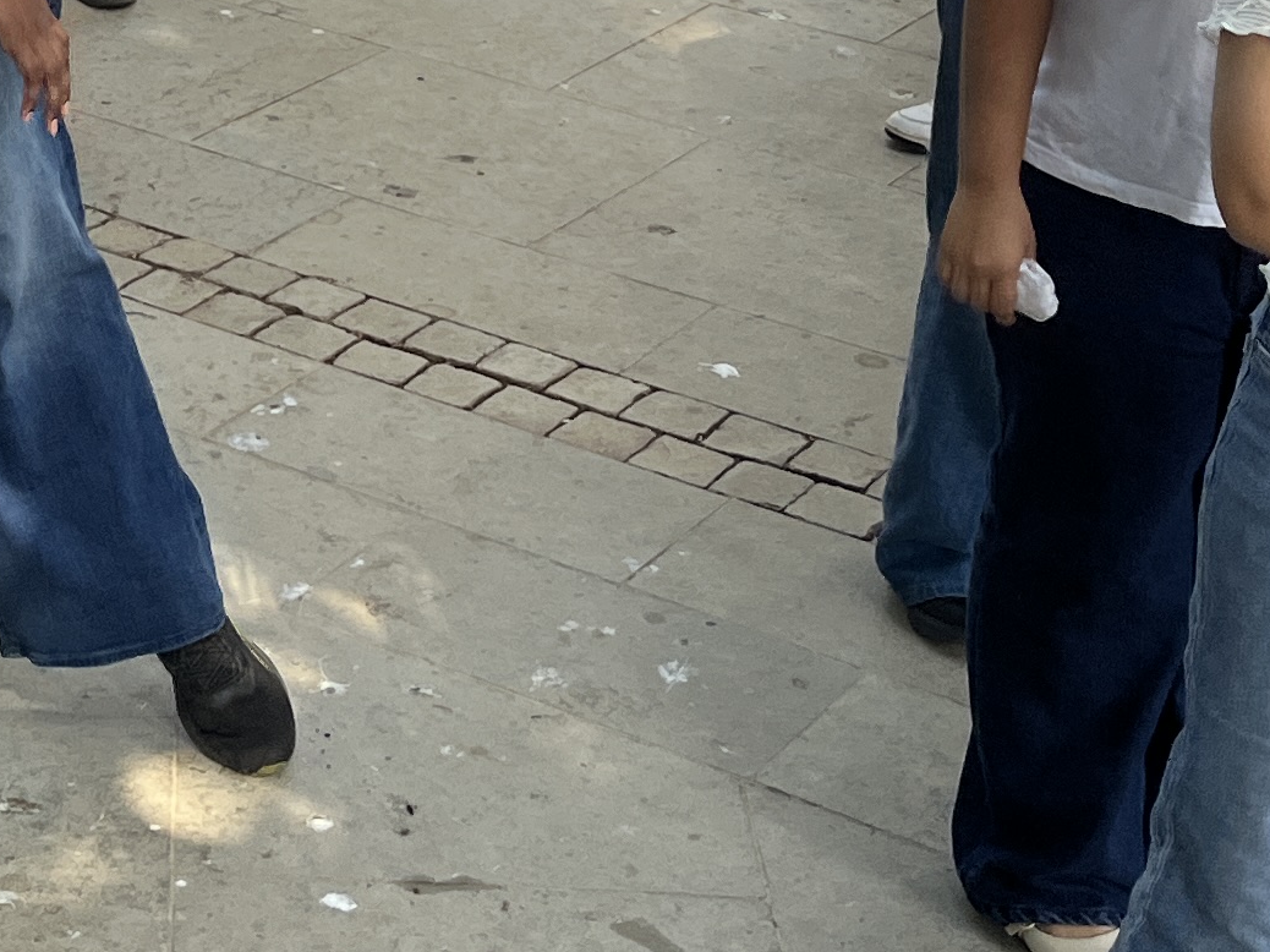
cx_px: 336
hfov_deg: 19.3
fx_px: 3705
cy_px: -340
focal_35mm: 101
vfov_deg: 14.0
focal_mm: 5.1
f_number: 1.6
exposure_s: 1/389
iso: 50
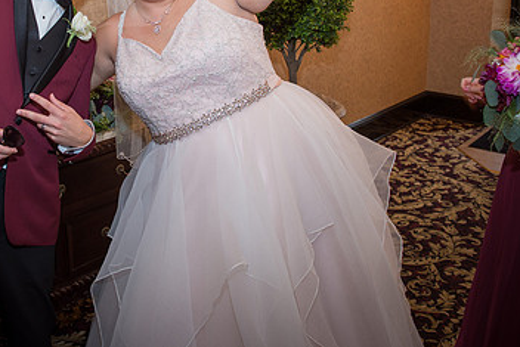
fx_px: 592
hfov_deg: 45.8
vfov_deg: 31.5
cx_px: 133
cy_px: 53
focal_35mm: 41
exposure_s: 1/90
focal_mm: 24
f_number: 4
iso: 800
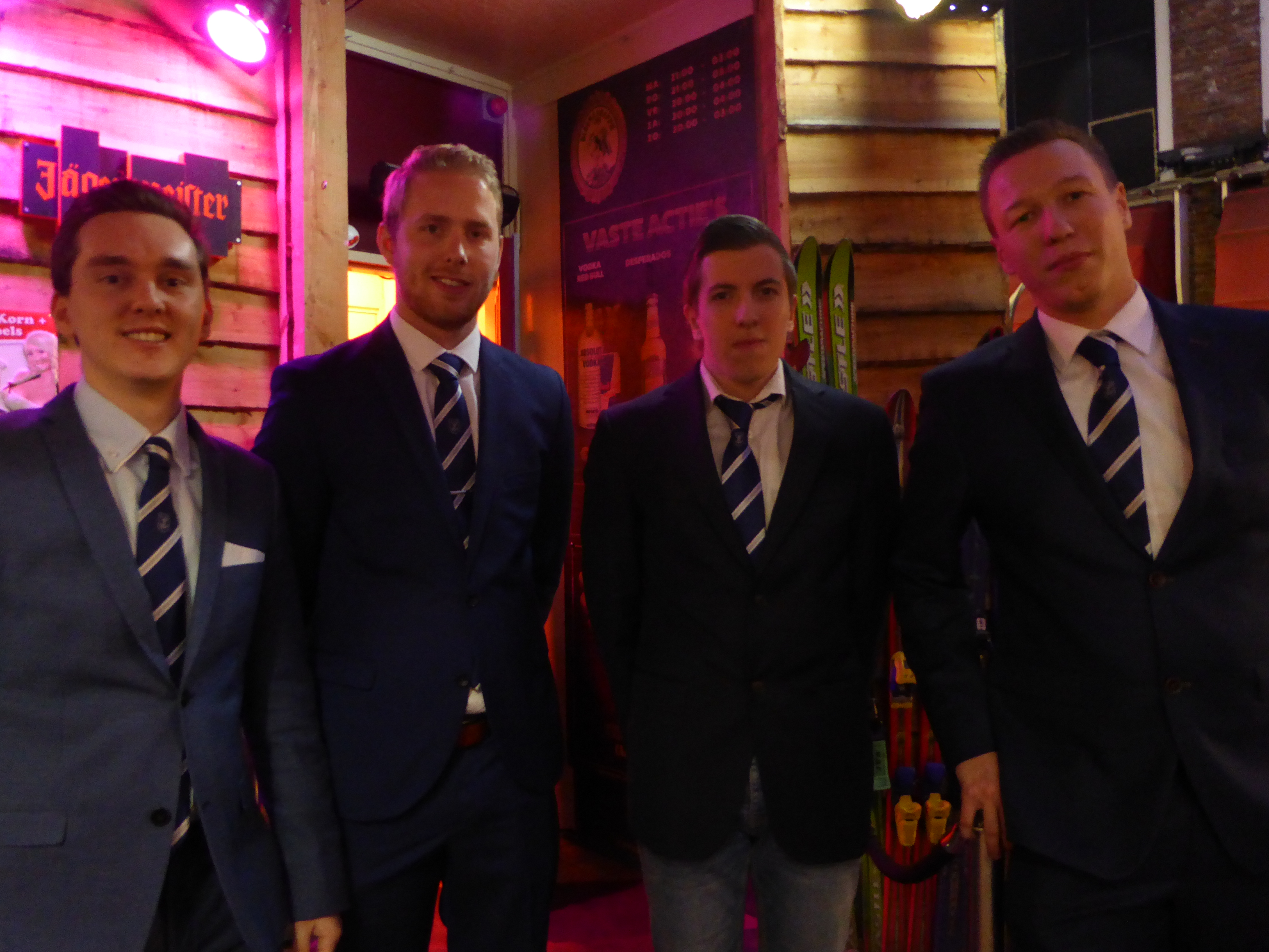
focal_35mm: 26
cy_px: 472
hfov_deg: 67.2
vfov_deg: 53.1
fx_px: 953
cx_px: 584
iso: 640
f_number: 3.3
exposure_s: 1/4
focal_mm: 4.3
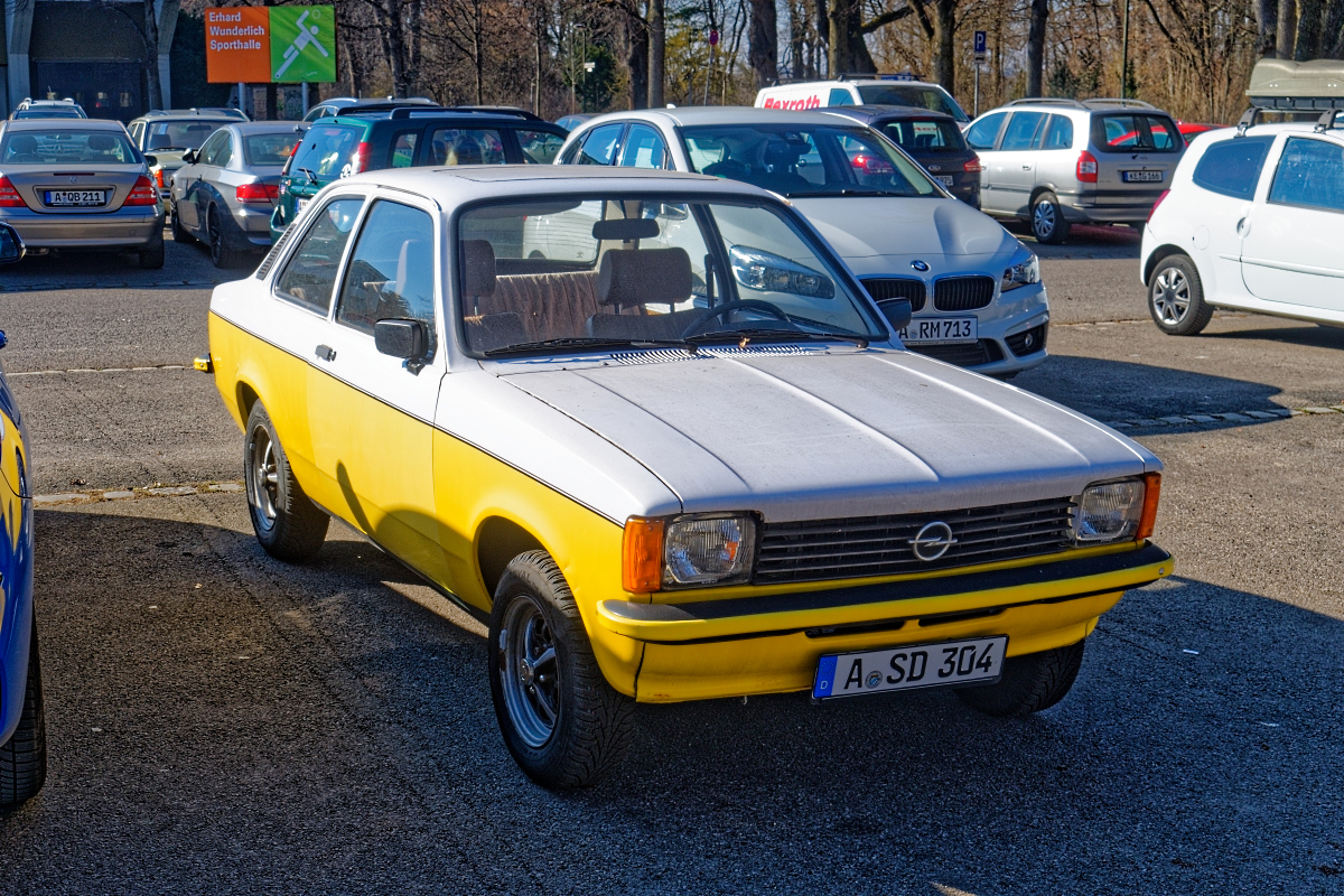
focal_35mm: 52
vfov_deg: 25.8
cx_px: 672
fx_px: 1960
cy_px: 448
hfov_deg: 37.9
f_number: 11
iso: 160
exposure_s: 1/125
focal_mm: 35
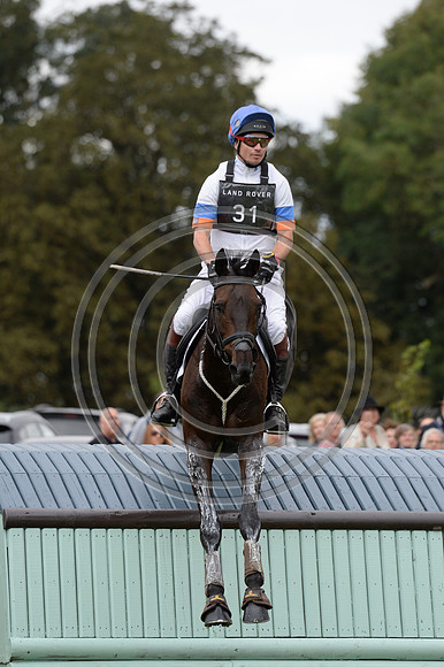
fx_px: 6667
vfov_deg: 5.7
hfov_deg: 3.8
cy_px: 334
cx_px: 222
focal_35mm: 360
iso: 1000
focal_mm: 360
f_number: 7.1
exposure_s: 1/1000
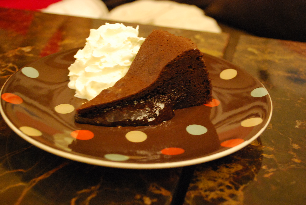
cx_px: 153
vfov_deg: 28.2
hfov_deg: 41.0
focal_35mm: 48
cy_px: 102
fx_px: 409
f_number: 5
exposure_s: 1/10
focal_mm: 32
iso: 1600
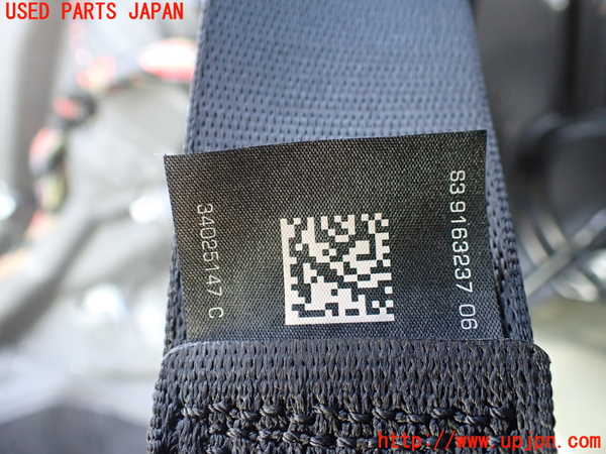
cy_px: 227
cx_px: 303
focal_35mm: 30
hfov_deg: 60.0
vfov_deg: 46.8
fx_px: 525
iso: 500
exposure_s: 1/125
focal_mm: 5.4
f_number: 2.3
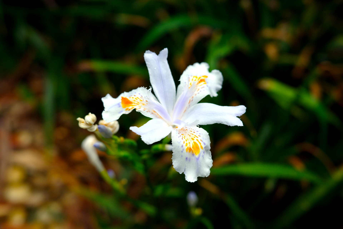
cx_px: 172
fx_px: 381
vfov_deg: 33.4
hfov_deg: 48.5
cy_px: 114
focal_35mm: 40
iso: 200
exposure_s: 1/200
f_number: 3.5
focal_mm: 26
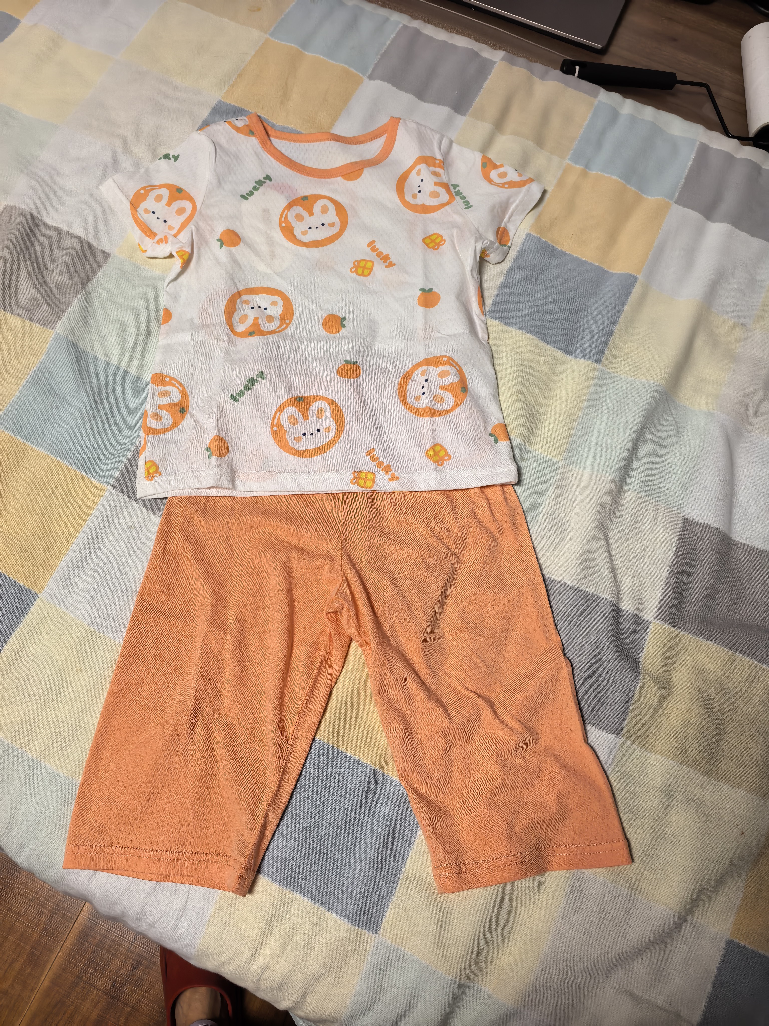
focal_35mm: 24
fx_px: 711
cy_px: 513
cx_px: 384
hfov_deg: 56.8
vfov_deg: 71.6
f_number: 2
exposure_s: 1/100
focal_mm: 5.75
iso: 200
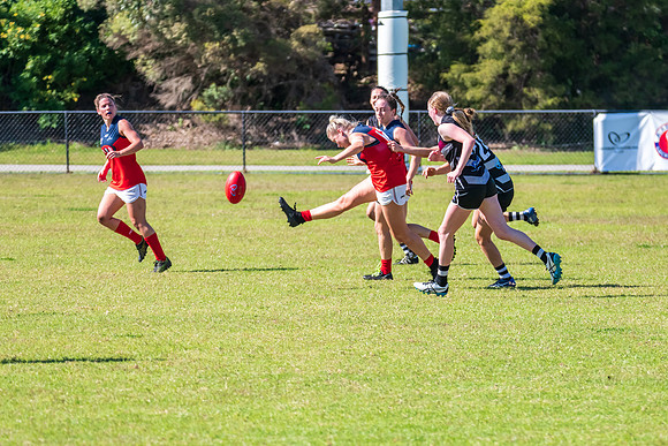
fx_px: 7078
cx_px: 490
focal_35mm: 381
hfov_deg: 5.4
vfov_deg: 3.6
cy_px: 262
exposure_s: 1/2000
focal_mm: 260
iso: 800
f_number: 7.1
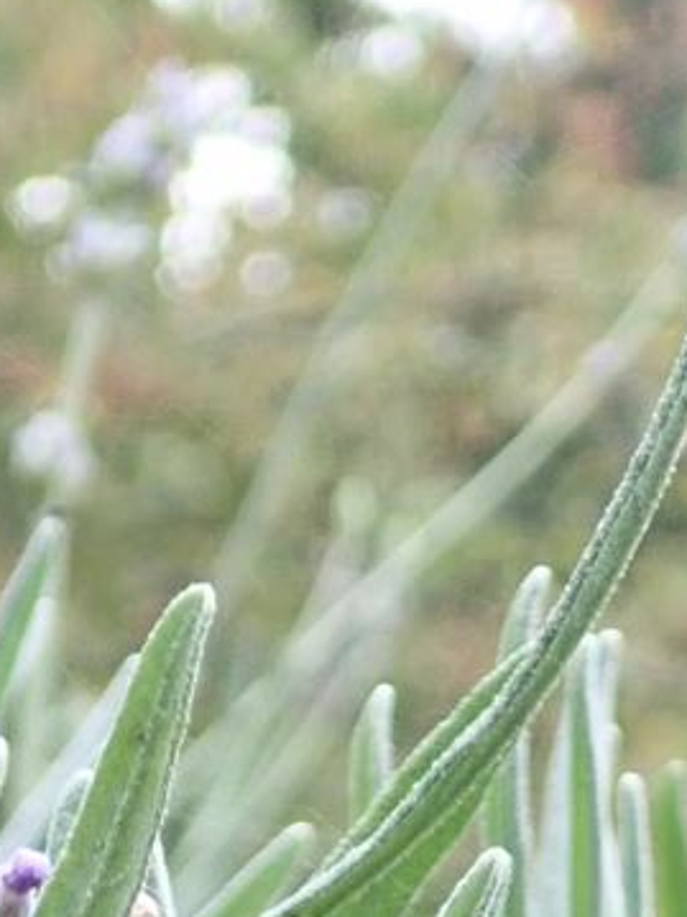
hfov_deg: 8.8
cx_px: -163
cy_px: 2521
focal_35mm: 167
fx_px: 4422
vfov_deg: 9.7
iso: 200
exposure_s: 1/125
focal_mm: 5.5
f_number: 2.3
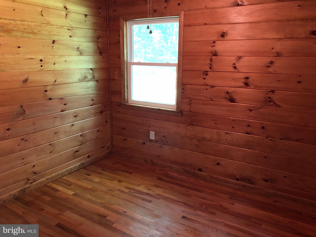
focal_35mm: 28
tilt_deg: -11.5
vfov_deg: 49.7
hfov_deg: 63.4
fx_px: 256
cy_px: 118
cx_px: 158
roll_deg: -0.8
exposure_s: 1/11
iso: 100
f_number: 1.8
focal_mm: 3.99
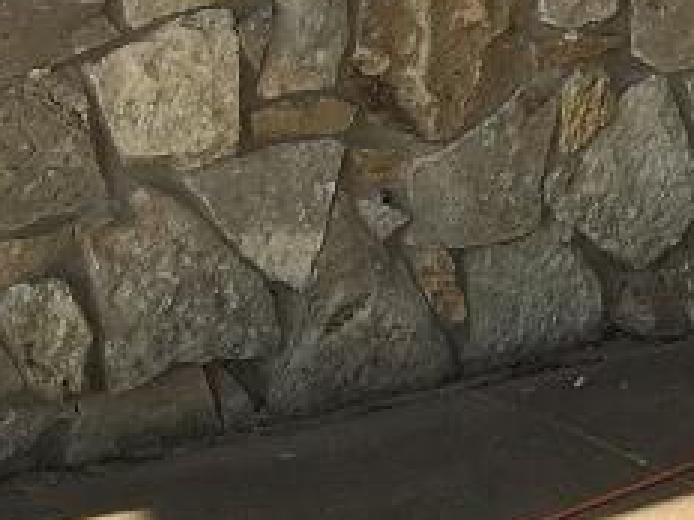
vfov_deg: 10.9
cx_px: 1349
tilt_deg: +0.5
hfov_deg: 13.6
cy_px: -442
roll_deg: +0.0
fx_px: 2526
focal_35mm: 126
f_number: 2.2
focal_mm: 4.15
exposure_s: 1/818
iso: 25
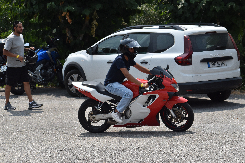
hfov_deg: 15.2
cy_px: 82
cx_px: 122
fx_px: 919
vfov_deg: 10.2
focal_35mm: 135
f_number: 7.1
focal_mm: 90
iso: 400
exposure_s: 1/1600
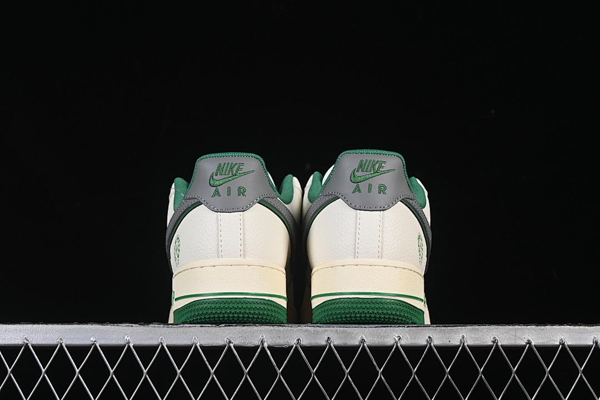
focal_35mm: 75
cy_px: 200
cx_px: 300
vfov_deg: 18.2
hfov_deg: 27.0
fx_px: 1250
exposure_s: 1/80
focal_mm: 50
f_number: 8
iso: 160
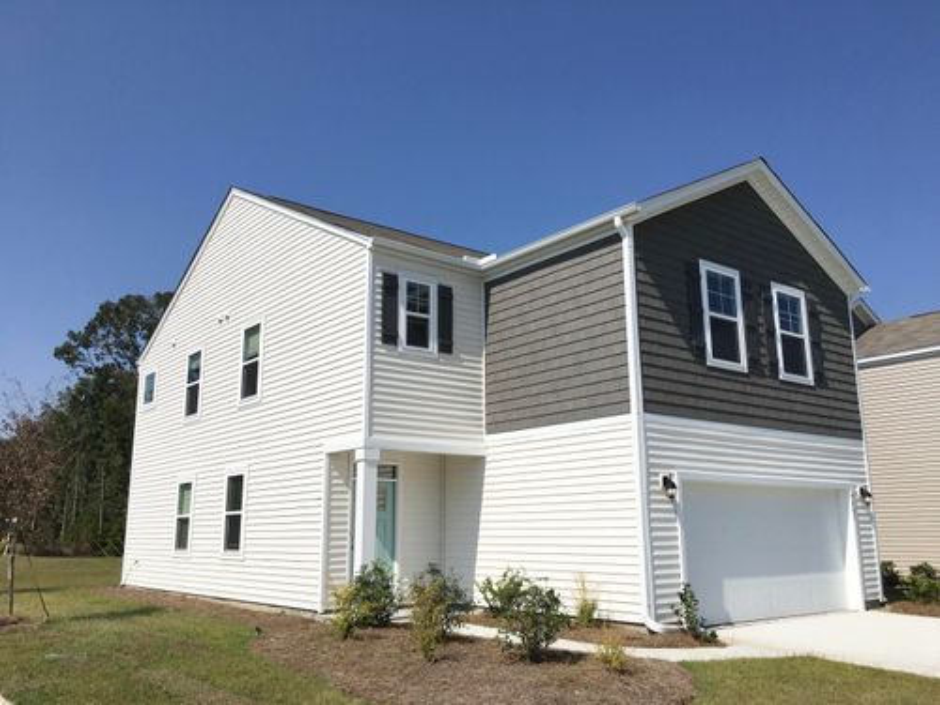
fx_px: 787
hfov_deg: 61.7
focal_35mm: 29
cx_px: 470
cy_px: 352
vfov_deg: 48.2
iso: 25
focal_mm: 4.15
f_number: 2.2
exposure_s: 1/4525
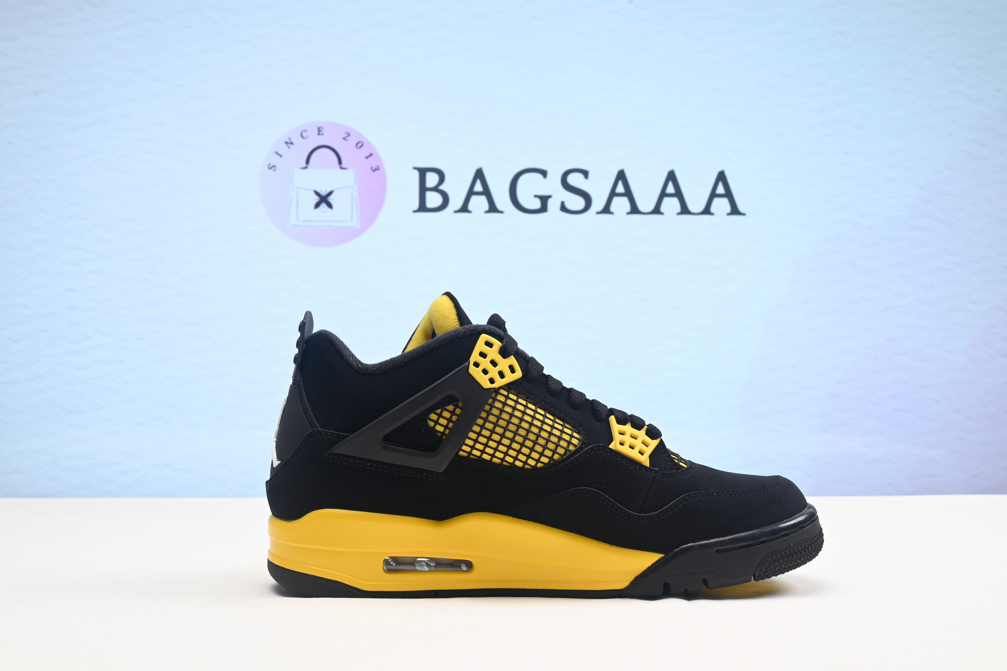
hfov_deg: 48.5
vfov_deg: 33.4
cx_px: 492
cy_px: 343
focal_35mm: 40
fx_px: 1119
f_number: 16
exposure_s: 1/2
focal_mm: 39
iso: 100
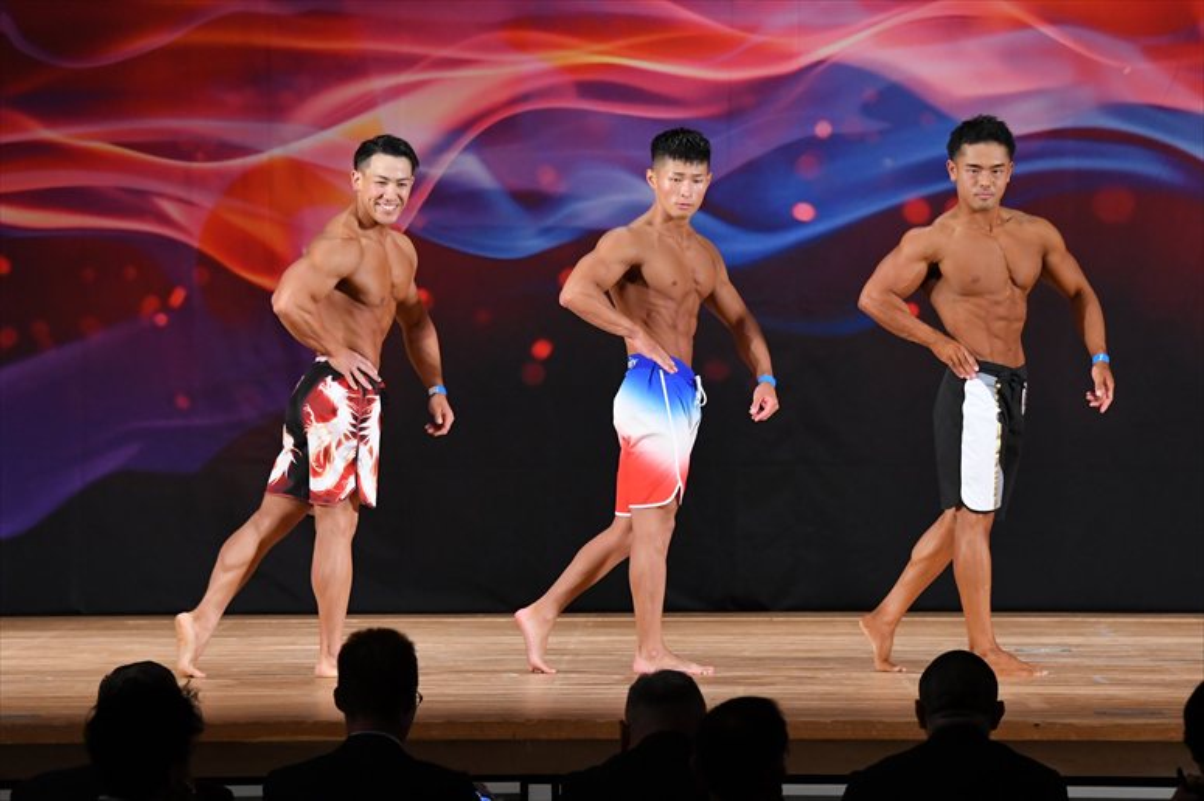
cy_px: 400
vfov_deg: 6.8
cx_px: 602
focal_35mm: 202
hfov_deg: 10.2
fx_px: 6753
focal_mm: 135
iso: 3200
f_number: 5.6
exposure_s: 1/400
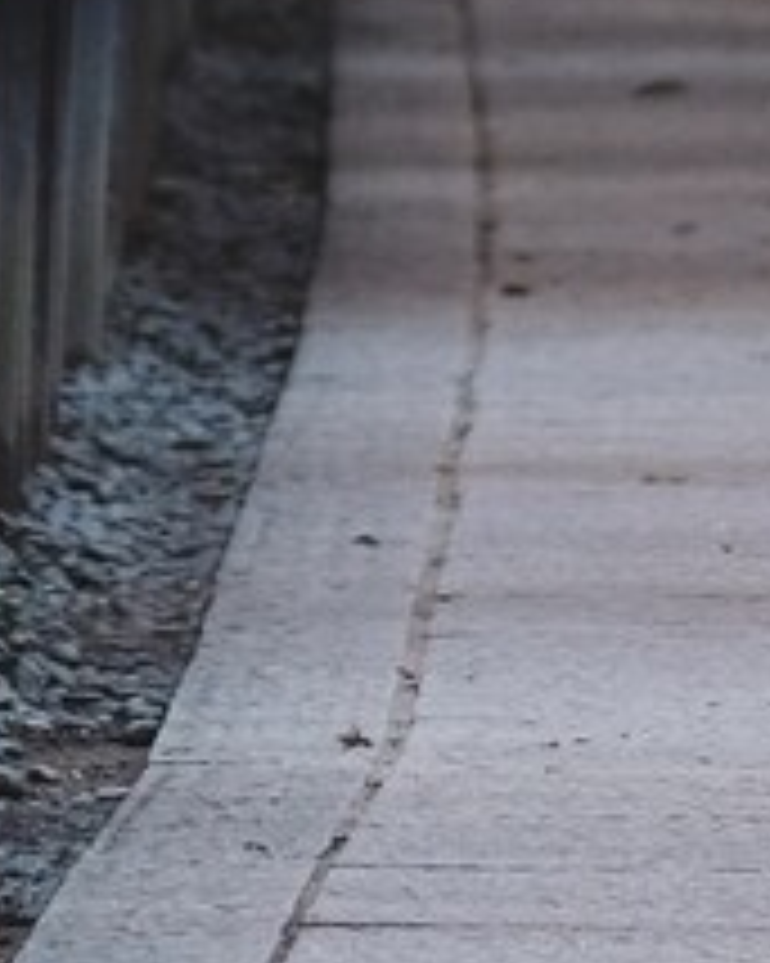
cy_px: -331
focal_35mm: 590
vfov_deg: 3.3
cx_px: 149
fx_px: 16819
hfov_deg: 2.6
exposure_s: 1/125
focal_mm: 56
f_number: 1.2
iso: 400
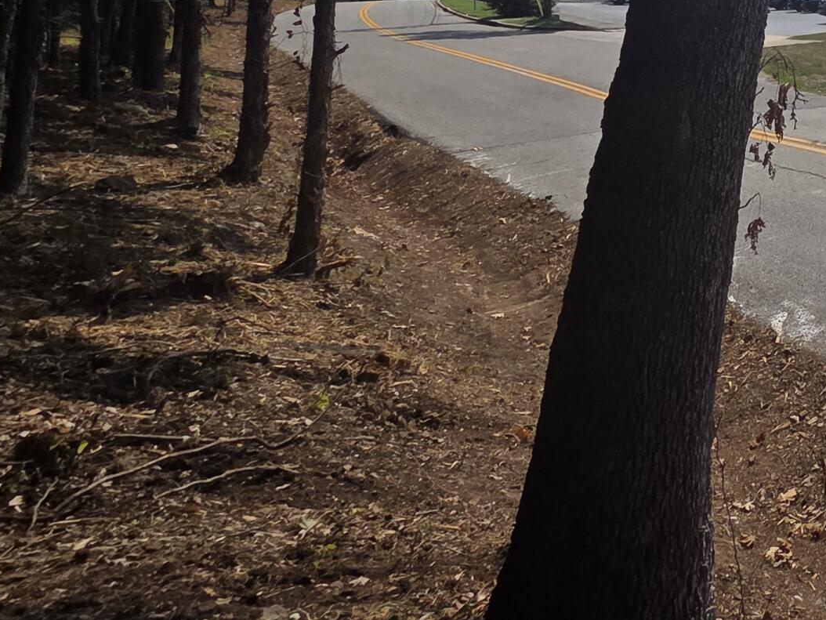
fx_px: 883
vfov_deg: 33.4
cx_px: 1081
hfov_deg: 34.6
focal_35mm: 37
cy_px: -74
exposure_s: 1/3935
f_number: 2.2
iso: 50
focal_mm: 2.2
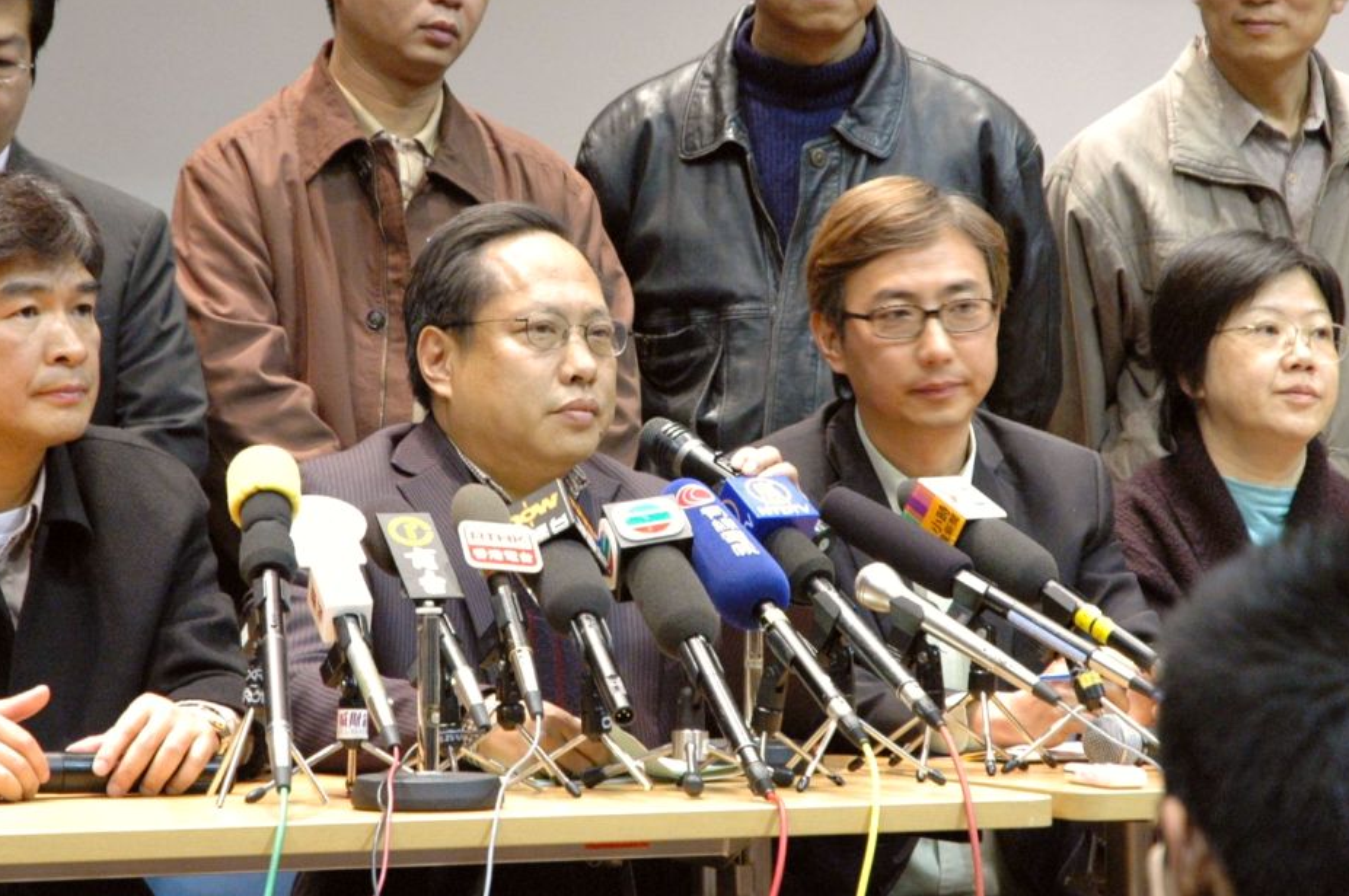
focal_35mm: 170
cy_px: 316
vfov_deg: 8.1
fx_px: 6362
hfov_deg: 12.1
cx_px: 664
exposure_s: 1/25
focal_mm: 70
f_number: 4.5
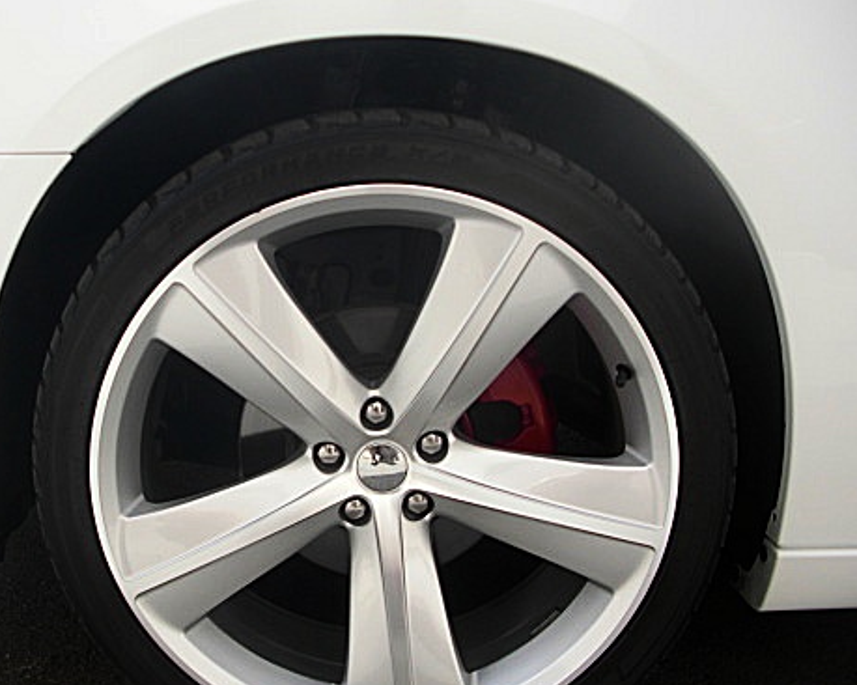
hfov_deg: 37.7
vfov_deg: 30.8
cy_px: 353
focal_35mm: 49
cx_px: 289
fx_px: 1243
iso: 50
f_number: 2.8
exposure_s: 1/640
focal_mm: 6.3
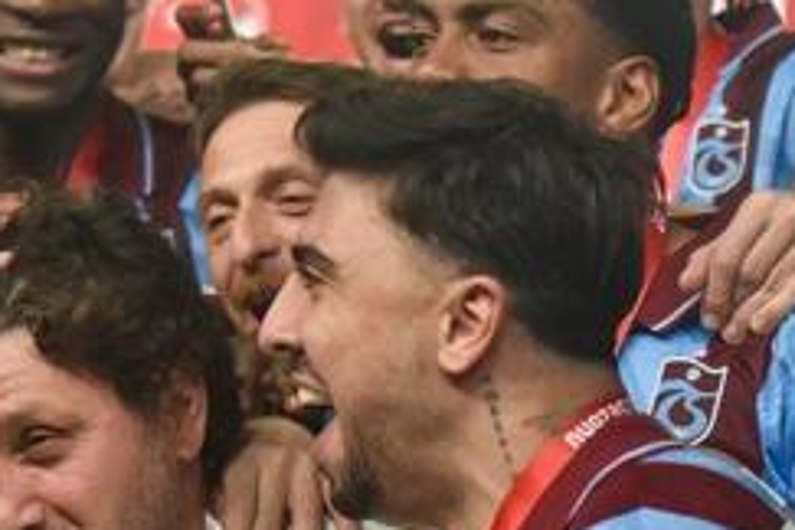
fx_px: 4902
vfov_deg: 6.2
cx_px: 23
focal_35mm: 222
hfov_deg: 9.2
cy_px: 497
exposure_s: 1/1250
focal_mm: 70
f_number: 2.8
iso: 1000
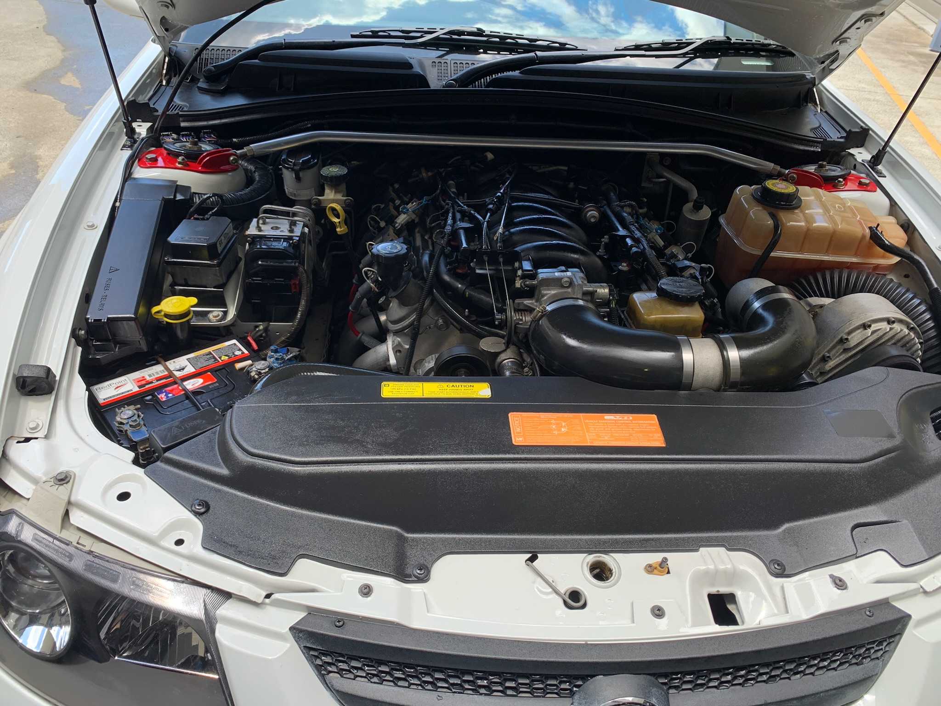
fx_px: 707
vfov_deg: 53.1
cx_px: 470
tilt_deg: -38.0
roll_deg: -4.9
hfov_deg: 67.3
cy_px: 353
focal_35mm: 26
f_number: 1.8
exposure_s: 1/259
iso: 25
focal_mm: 4.25
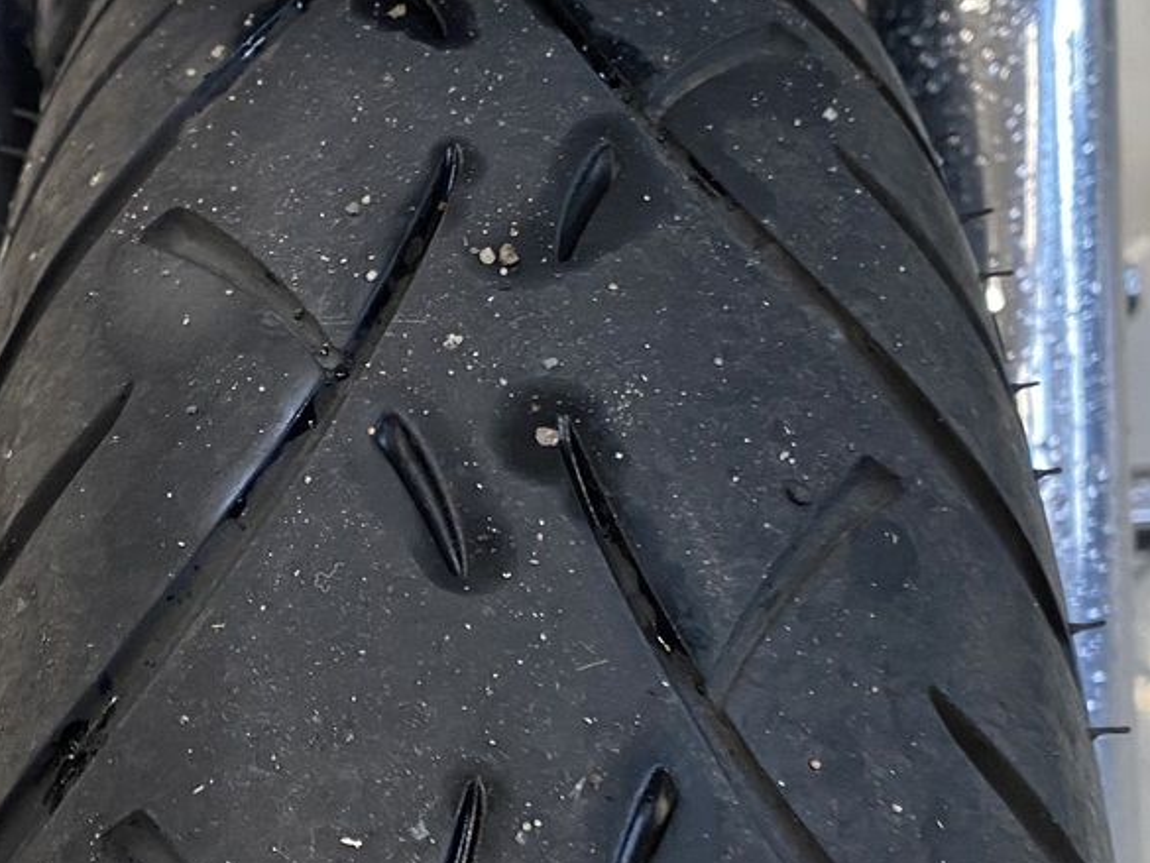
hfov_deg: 30.1
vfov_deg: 22.6
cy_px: 710
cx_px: 399
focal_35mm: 64
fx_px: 2127
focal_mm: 4.25
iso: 100
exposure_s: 1/50
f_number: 1.8
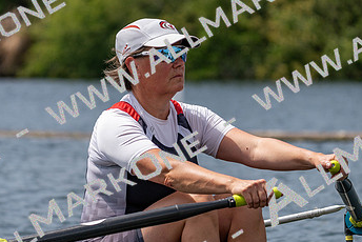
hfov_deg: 6.1
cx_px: 176
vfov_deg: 4.1
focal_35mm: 337
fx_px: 3391
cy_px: 128
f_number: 5.6
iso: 200
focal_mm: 200
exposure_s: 1/1600
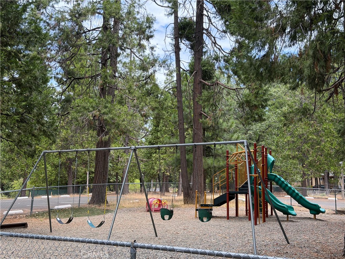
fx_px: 478
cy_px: 130
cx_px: 172
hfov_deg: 39.7
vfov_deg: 30.3
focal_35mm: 48
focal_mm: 6.76
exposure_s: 1/1013
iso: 80
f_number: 1.78
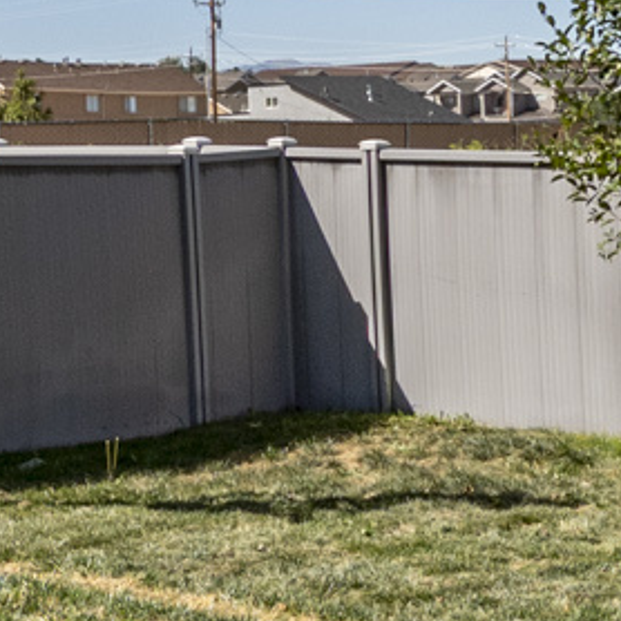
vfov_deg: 15.0
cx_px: 612
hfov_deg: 14.8
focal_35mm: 116
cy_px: 241
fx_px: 2354
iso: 400
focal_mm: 19
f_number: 13
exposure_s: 1/500
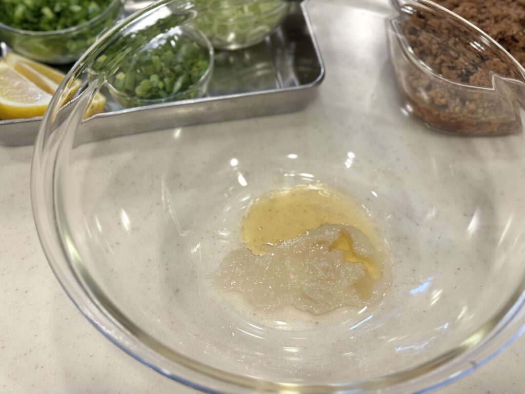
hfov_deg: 39.7
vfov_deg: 30.3
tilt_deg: -55.7
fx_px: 728
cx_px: 262
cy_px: 197
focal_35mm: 48
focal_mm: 6.76
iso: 100
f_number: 1.78
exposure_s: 1/116
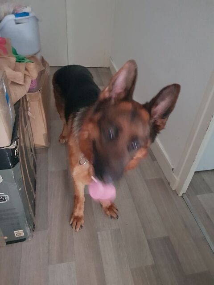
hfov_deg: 53.1
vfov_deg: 67.3
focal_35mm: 26
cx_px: 107
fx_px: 214
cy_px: 142
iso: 1250
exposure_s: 1/10
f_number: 1.7
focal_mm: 4.2
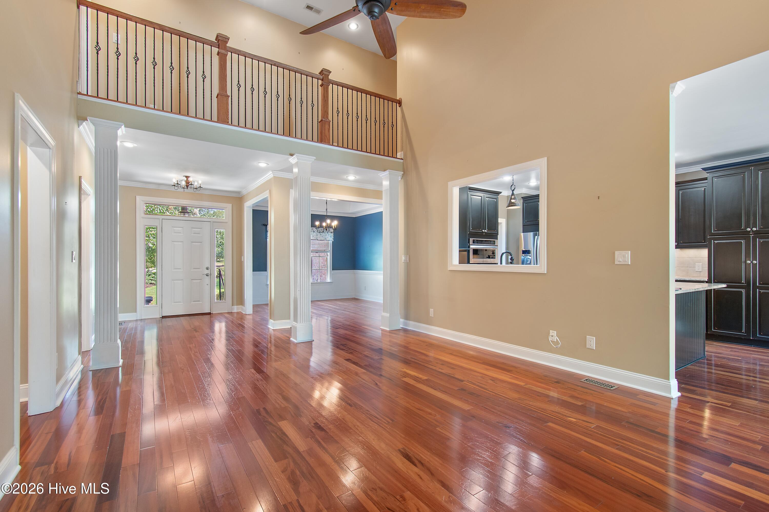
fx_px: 320
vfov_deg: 77.3
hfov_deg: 100.4
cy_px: 256
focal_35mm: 15
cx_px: 384
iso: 100
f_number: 4.5
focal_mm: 10
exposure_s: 1/6
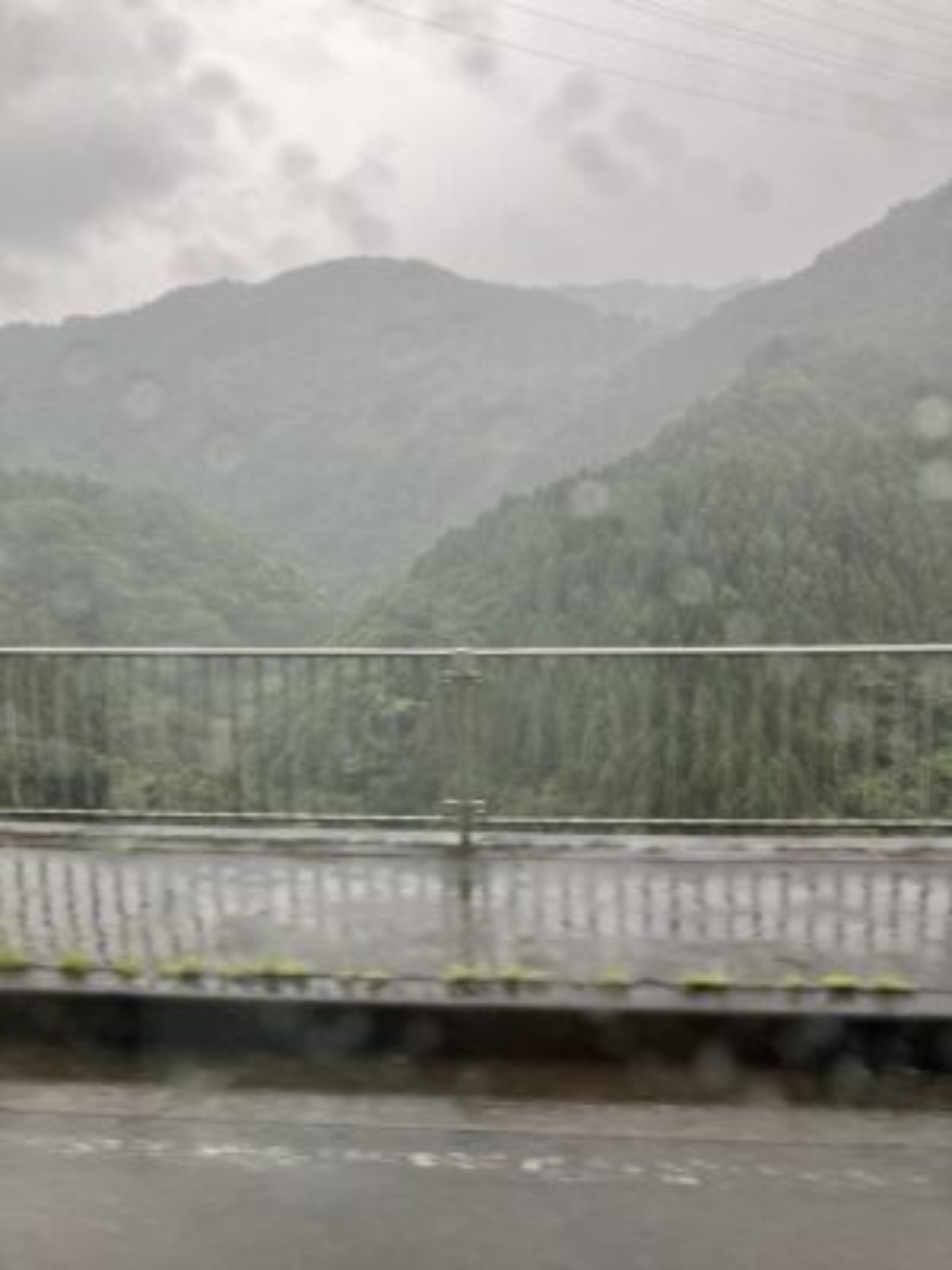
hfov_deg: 49.7
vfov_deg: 63.4
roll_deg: +3.8
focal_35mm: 28
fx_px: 1027
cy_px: 635
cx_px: 476
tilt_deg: -1.1
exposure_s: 1/151
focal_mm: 3.99
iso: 25
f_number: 1.8
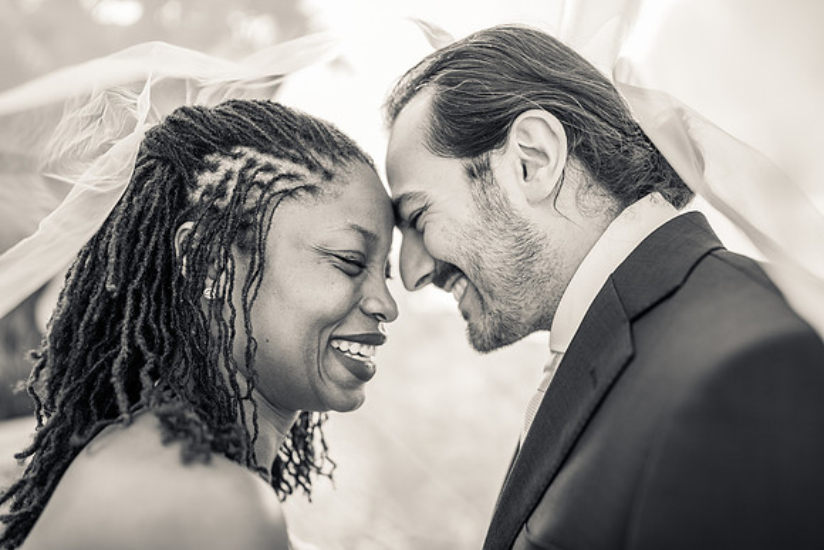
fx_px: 549
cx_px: 412
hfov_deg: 73.7
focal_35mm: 24
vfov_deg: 53.2
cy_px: 275
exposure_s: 1/1000
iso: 80
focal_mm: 24
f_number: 1.4
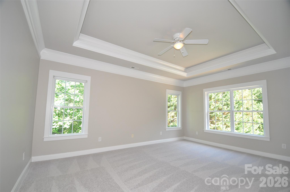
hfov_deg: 100.5
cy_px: 96
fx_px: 121
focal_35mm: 15
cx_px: 145
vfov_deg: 77.2
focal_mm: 10
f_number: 4.5
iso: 400
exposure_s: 1/80
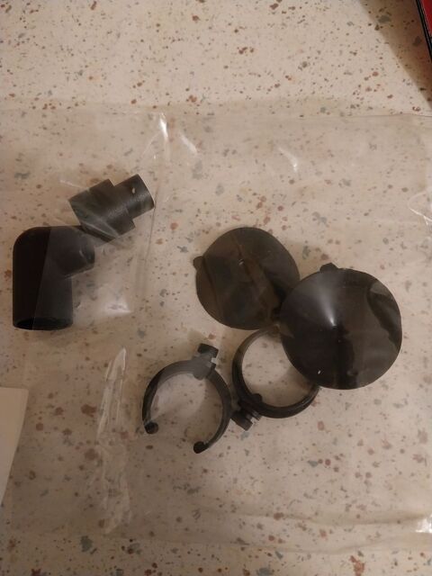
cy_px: 288
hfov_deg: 53.1
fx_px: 433
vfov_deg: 67.3
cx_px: 216
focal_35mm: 26
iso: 320
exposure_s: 1/25
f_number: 1.8
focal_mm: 4
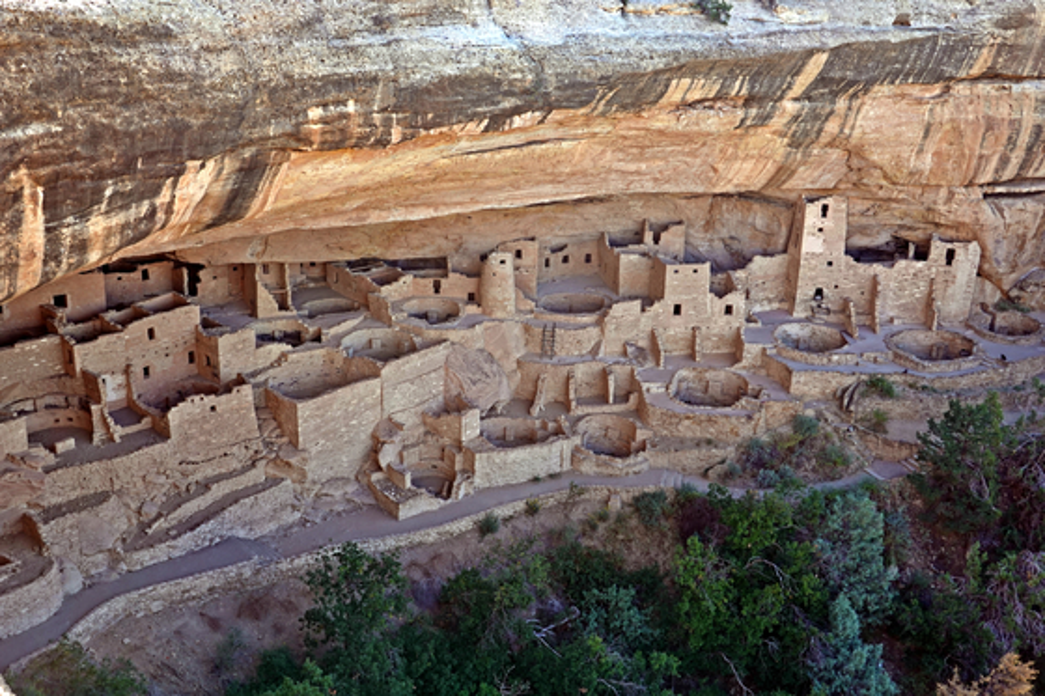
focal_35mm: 39
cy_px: 348
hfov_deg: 49.6
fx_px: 1132
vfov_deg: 34.2
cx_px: 522
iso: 125
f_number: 3.5
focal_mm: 14.4
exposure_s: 1/100
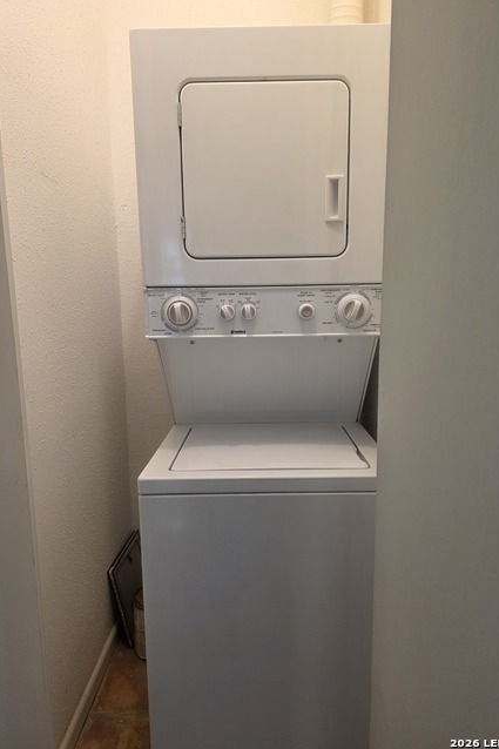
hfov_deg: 53.1
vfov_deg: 73.8
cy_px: 374
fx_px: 499
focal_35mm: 24
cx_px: 262
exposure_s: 1/120
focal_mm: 6.3
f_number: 1.7
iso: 250
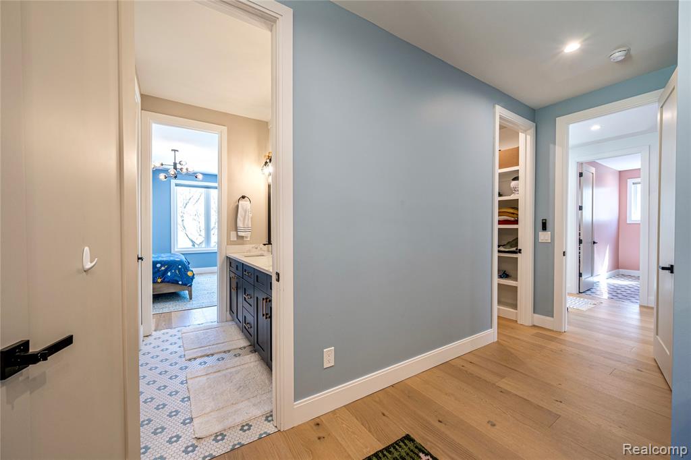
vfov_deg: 81.2
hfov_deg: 104.3
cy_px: 230
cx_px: 346
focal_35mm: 14
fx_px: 269
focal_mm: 14
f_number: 9
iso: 200
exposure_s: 1/10
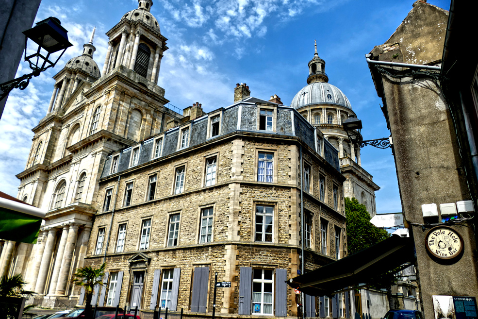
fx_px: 345
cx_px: 246
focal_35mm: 26
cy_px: 160
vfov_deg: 49.6
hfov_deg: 69.4
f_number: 3.2
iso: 125
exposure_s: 1/1600
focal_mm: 9.1
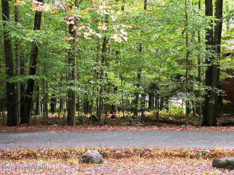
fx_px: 514
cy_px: 88
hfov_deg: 25.7
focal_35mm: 76
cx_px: 117
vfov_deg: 19.4
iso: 124
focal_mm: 13.4
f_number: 4
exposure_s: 1/66
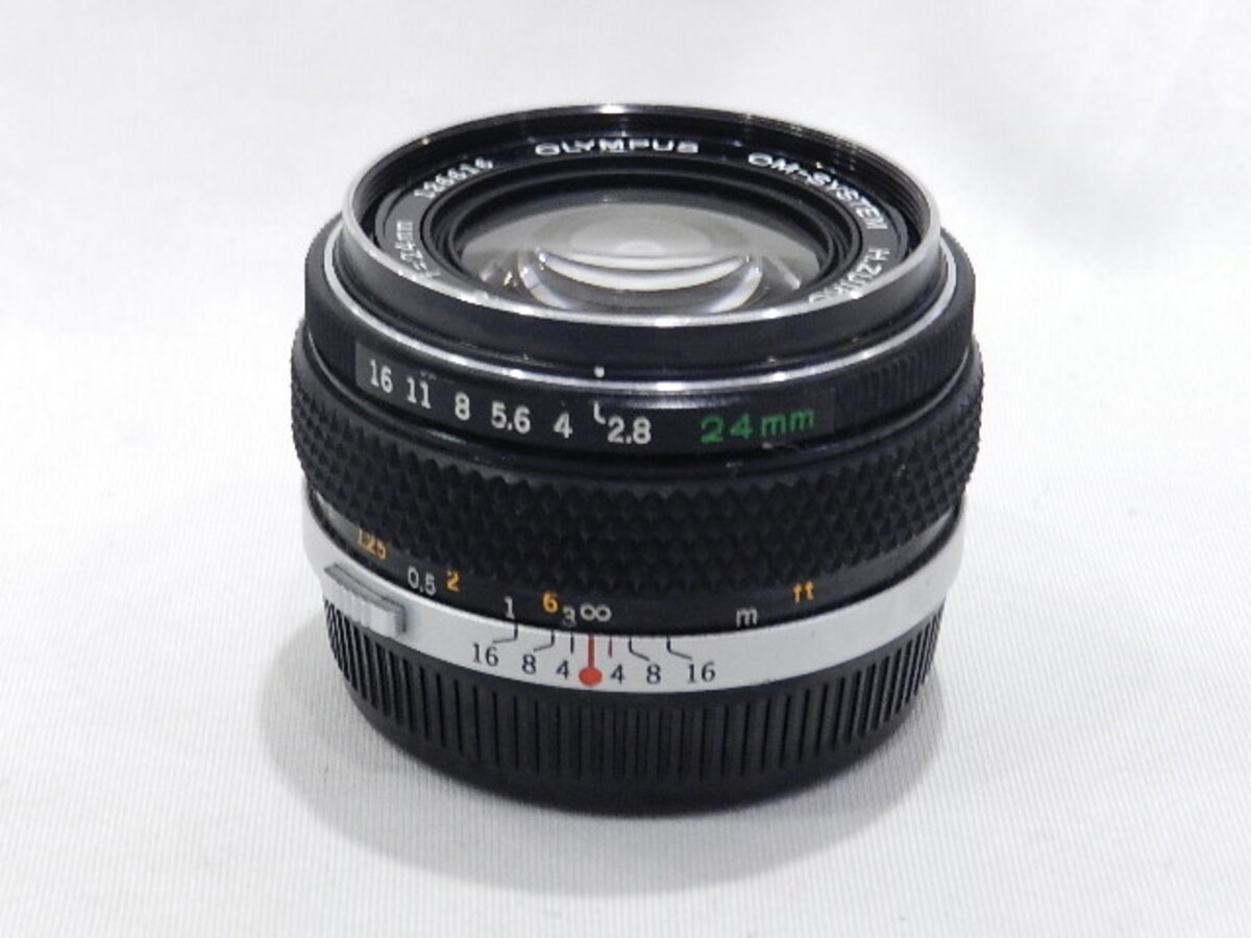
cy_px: 469
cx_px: 626
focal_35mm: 84
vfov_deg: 17.6
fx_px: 3036
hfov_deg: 23.3
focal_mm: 14.9
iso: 800
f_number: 4.4
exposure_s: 1/50
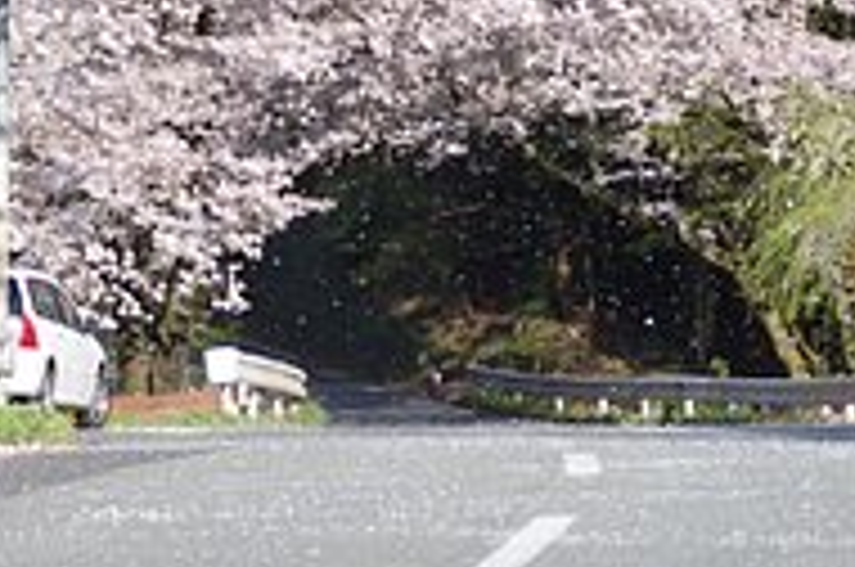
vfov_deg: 4.3
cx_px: 644
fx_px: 7469
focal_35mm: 315
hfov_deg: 6.5
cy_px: -36
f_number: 6.3
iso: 200
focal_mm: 78
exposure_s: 1/500
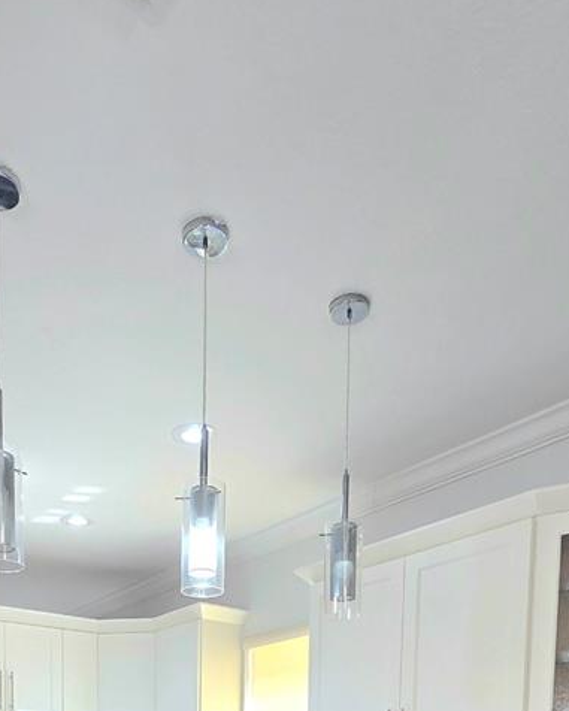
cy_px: 841
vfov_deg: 40.4
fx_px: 673
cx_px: 176
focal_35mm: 32
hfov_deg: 44.9
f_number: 2.2
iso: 160
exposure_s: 1/60.2
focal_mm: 2.2
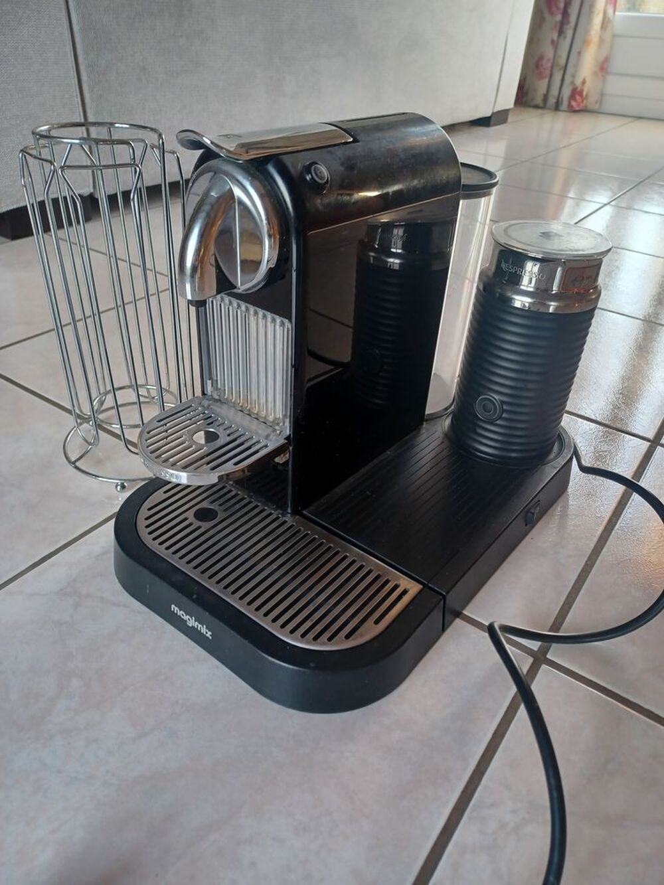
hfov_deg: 54.9
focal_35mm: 25
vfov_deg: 69.4
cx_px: 332
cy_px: 442
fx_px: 639
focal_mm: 4.6
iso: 250
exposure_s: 1/50
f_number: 1.8
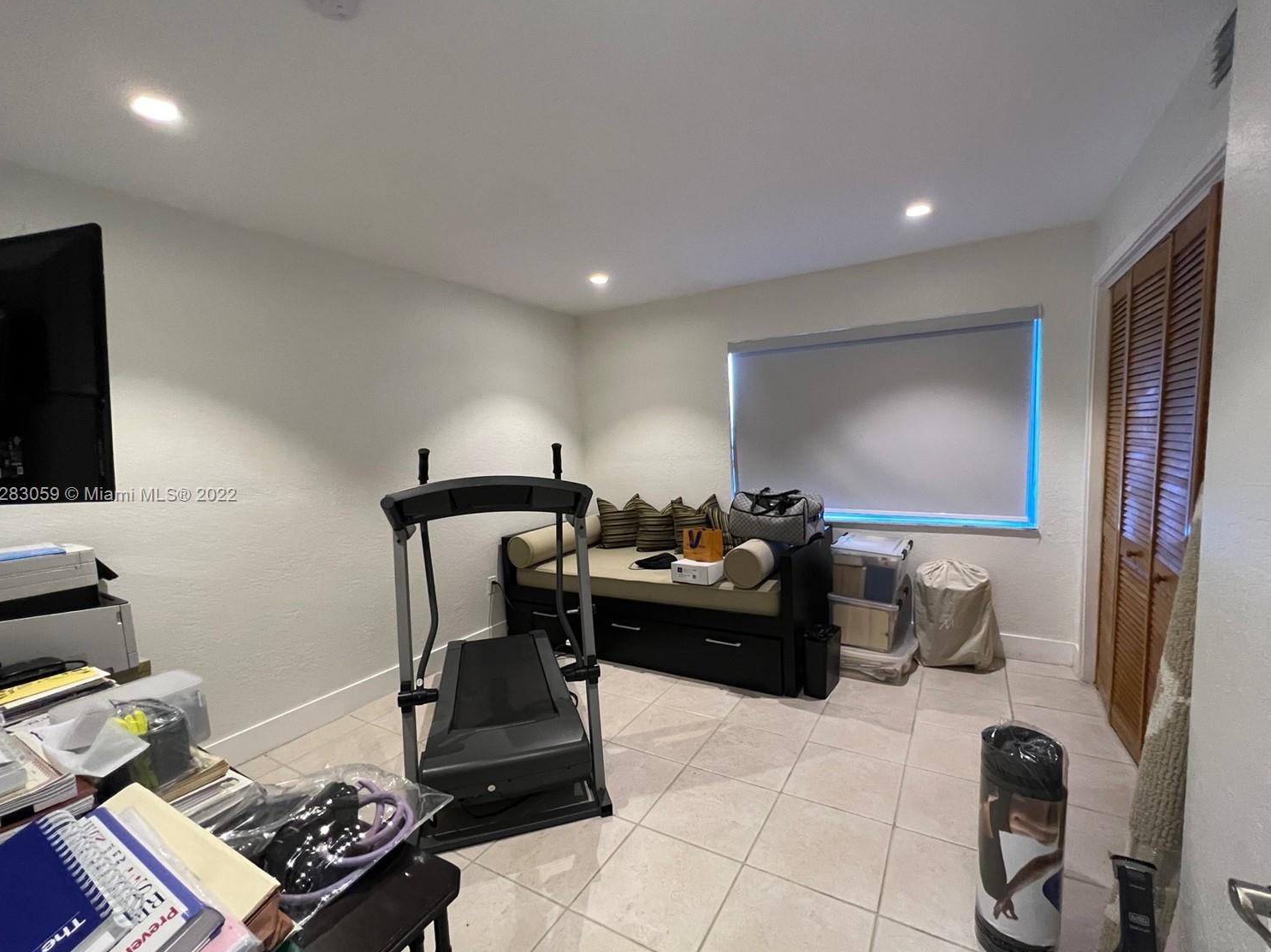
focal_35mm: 14
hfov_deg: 102.1
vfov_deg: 85.6
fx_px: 514
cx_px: 647
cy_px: 496
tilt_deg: -6.6
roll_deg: +3.1
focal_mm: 1.57
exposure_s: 1/60
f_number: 1.8
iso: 500
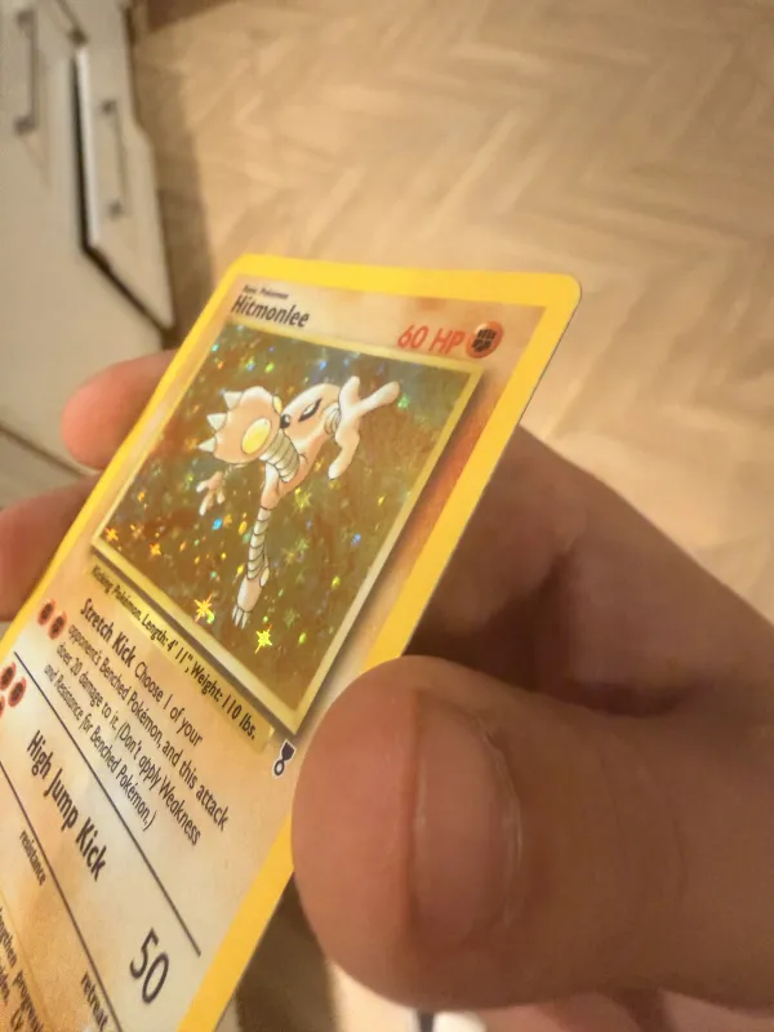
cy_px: 516
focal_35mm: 24
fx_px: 716
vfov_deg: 71.6
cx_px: 387
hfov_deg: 56.8
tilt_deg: -61.6
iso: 500
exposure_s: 1/50
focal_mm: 2.22
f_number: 2.2
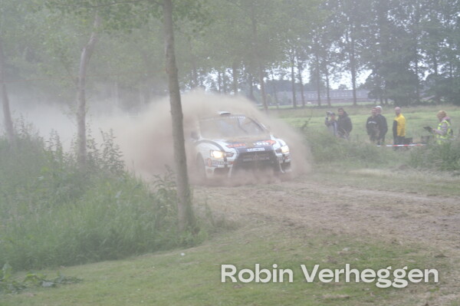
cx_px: 230
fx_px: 1149
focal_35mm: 90
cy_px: 153
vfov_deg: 15.2
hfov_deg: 22.6
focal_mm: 60
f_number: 5.6
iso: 250
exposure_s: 1/125
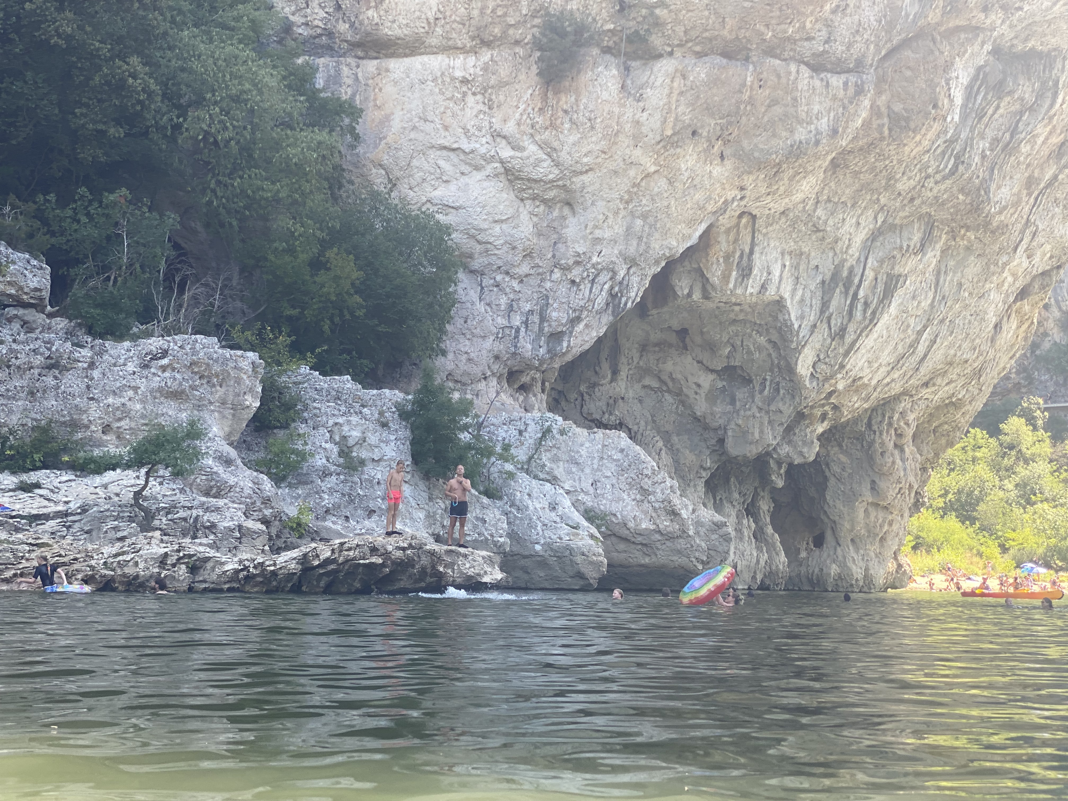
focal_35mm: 52
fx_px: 1604
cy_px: 400
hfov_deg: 36.8
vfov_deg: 28.0
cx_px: 534
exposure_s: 1/122
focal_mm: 6
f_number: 2
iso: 25
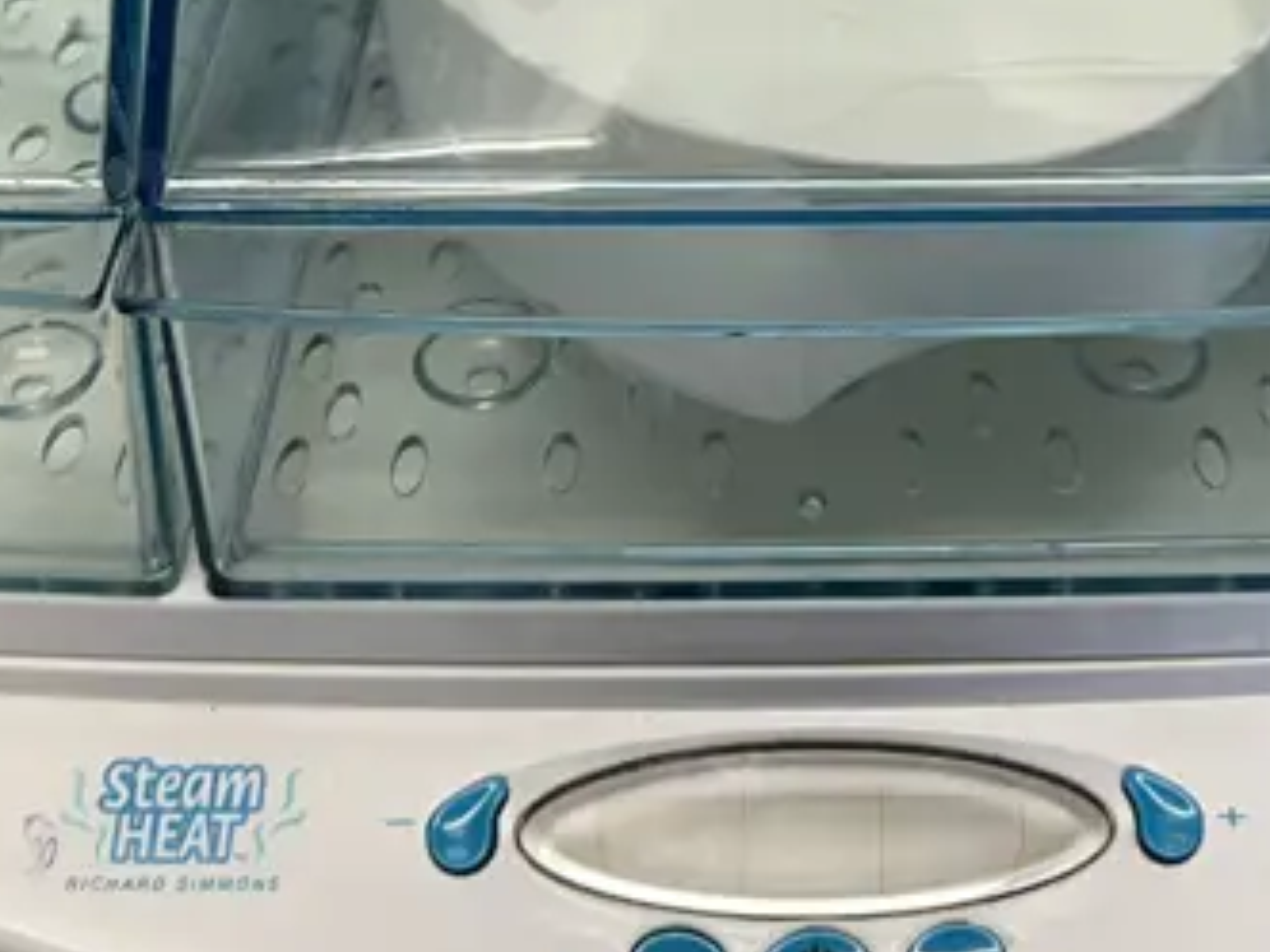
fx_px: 2715
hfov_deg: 26.1
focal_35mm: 74
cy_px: -329
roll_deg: +0.4
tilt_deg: -27.4
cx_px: 876
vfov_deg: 18.4
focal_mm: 6.86
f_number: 1.78
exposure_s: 1/100
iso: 80
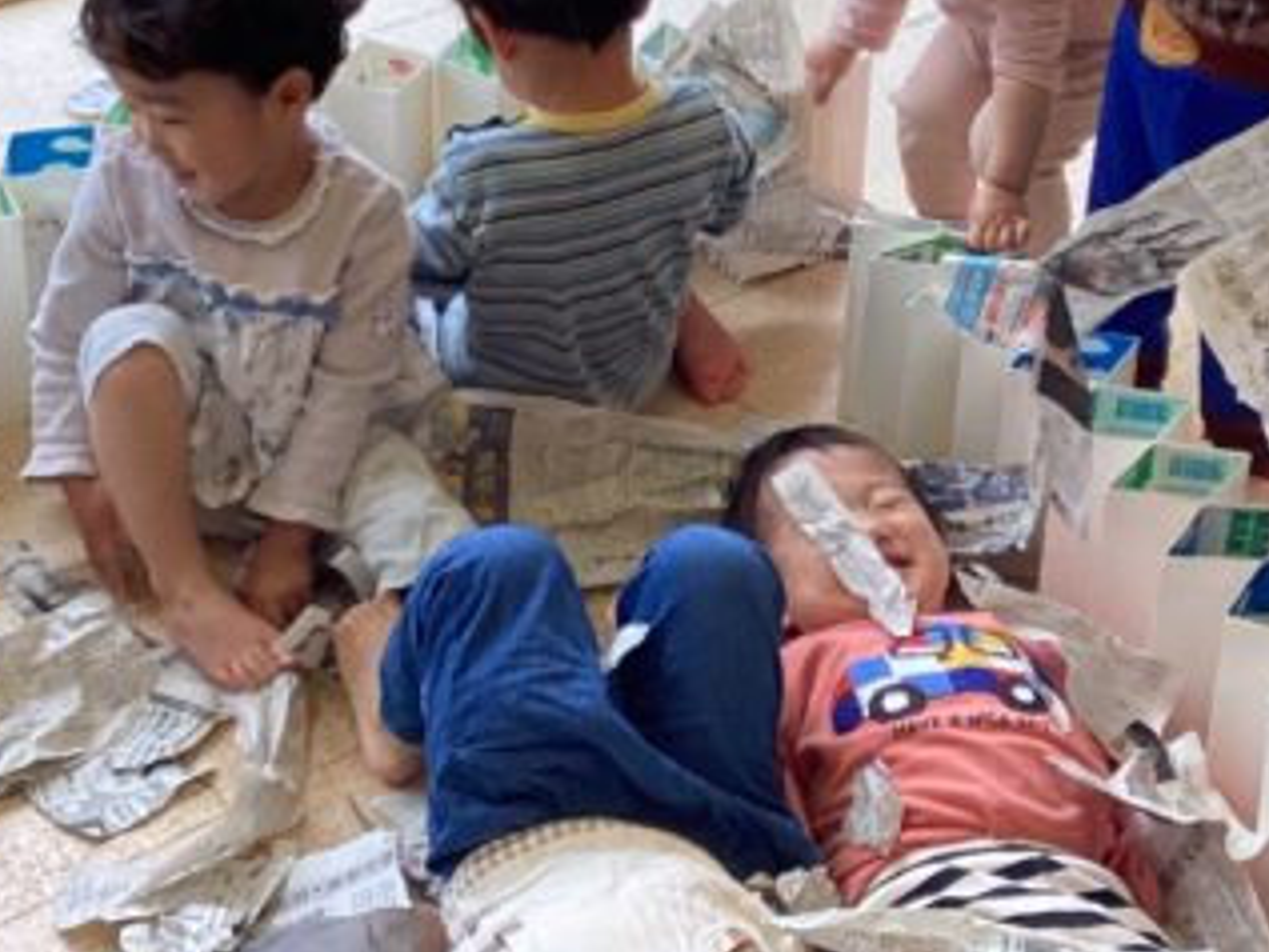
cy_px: 284
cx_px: 773
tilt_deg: -31.4
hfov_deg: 25.9
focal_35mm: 75
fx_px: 2750
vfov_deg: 19.6
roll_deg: -5.3
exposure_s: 1/120
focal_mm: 3.3
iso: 64
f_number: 2.4
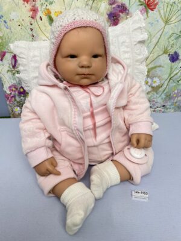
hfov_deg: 53.1
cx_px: 90
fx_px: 181
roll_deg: +2.8
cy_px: 120
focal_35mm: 26
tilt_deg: -30.8
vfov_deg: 67.3
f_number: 1.6
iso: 50
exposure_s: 1/100
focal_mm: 4.2
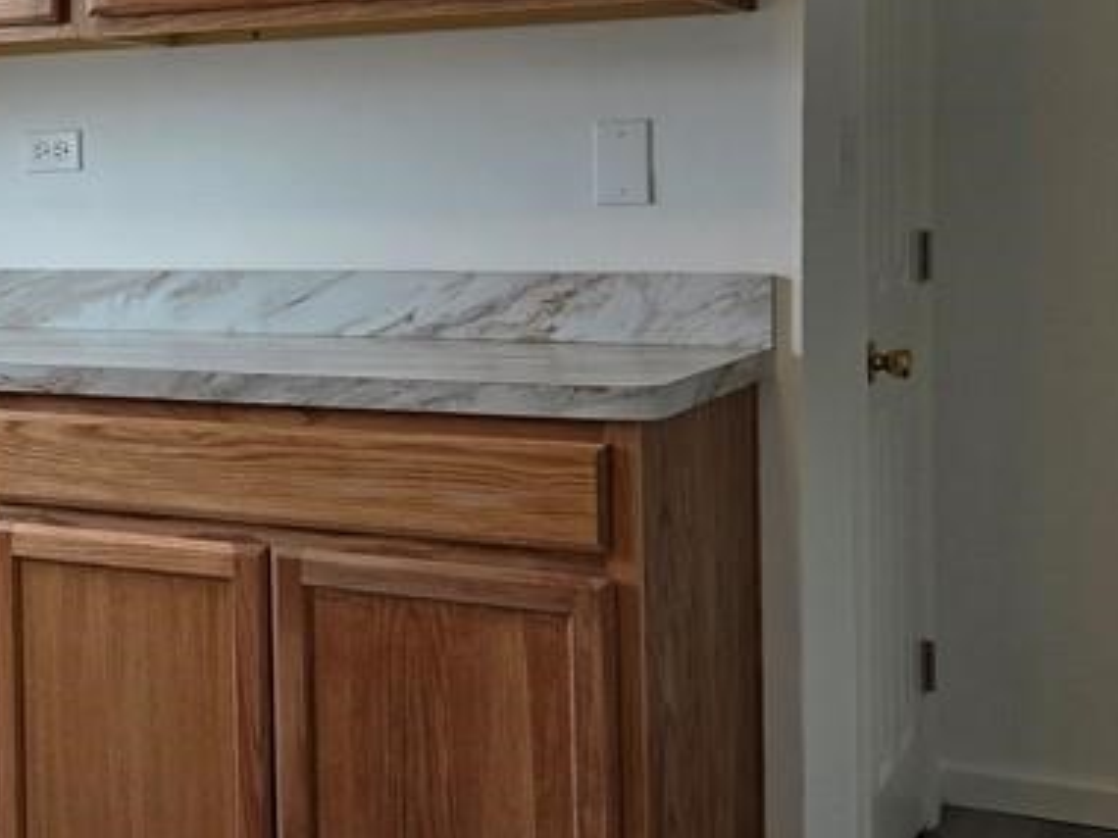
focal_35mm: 62
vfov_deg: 23.5
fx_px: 2002
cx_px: -85
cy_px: 256
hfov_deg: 28.6
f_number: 1.8
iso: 32
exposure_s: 1/120
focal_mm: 5.4
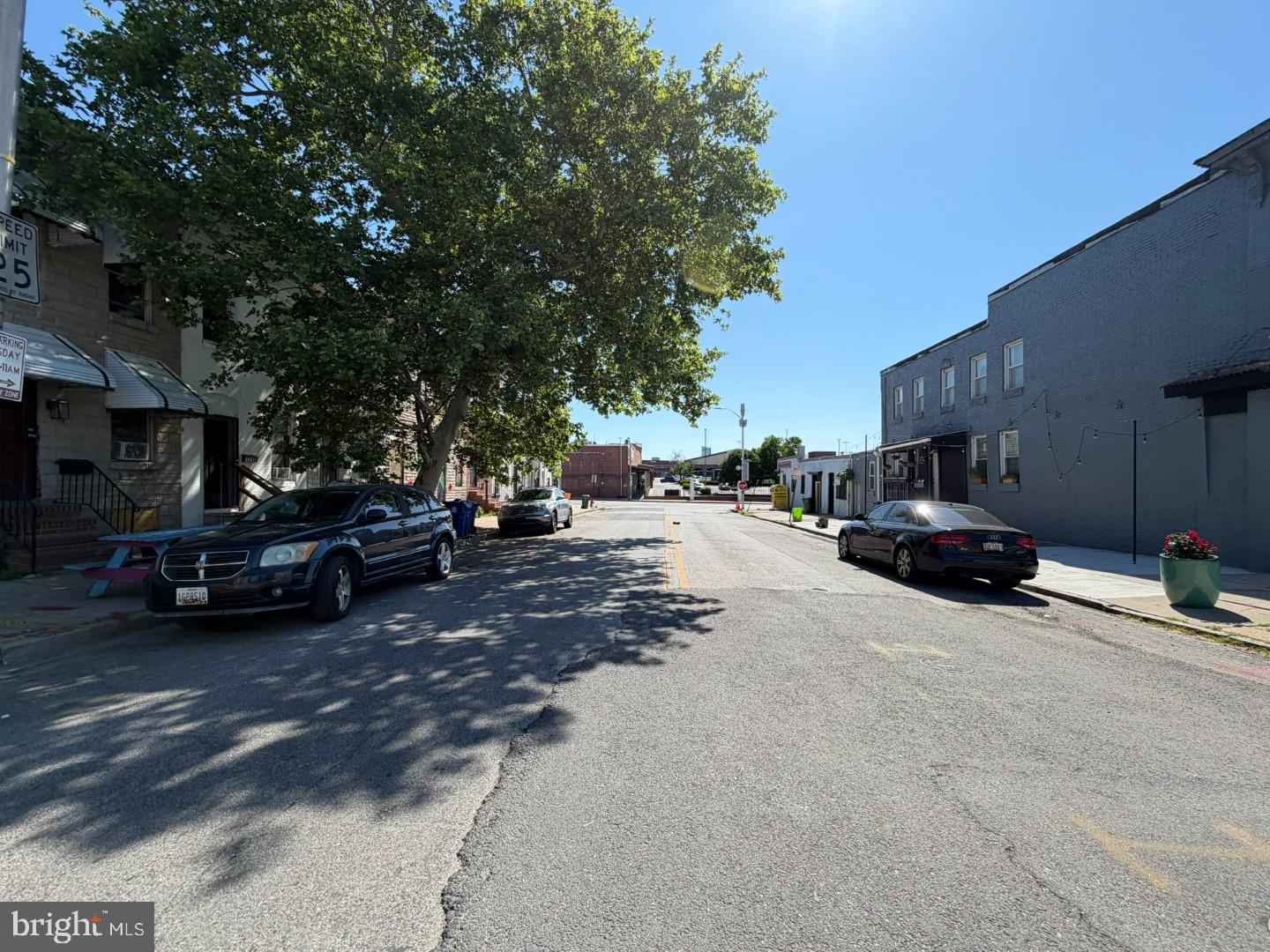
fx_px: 514
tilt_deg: +0.1
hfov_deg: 102.1
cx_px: 635
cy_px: 476
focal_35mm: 14
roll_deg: +2.6
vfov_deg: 85.7
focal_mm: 2.22
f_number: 2.2
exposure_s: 1/770
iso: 20
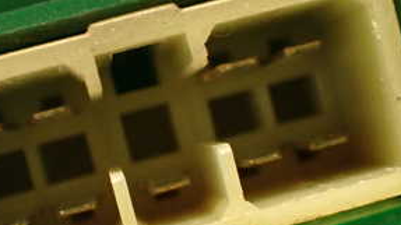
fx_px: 776
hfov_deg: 28.9
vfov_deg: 16.5
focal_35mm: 73
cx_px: 154
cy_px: 147
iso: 640
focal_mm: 5.79
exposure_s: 1/30
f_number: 2.4
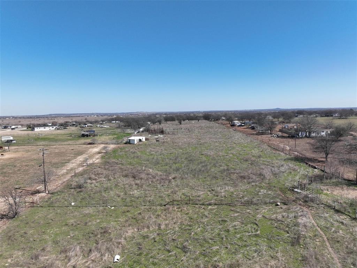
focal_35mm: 24
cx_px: 178
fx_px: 247
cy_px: 134
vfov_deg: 56.8
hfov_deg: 71.6
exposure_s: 1/1600
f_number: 2.8
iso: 110
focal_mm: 12.29
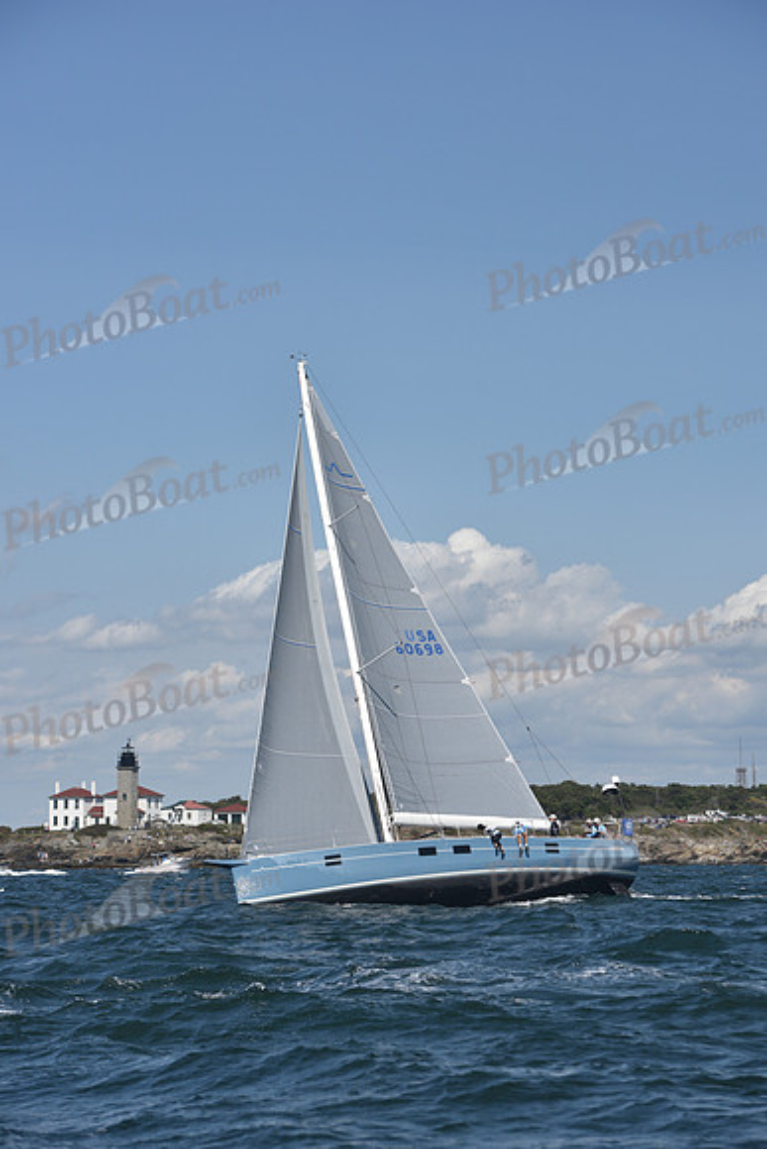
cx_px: 384
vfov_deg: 21.5
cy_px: 574
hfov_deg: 14.4
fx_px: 3034
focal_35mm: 95
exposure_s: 1/1000
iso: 250
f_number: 6.3
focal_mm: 95
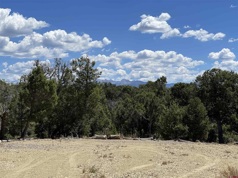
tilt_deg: +0.8
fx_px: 440
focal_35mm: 64
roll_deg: +0.4
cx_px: 119
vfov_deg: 22.9
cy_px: 89
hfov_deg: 30.3
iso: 20
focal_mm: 7.5
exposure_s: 1/2016
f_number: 2.2
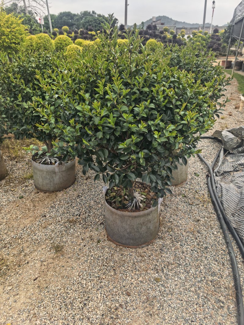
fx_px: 226
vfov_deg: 71.6
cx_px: 122
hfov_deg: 56.8
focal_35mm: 24
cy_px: 162
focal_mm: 5.75
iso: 50
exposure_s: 1/200
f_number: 2
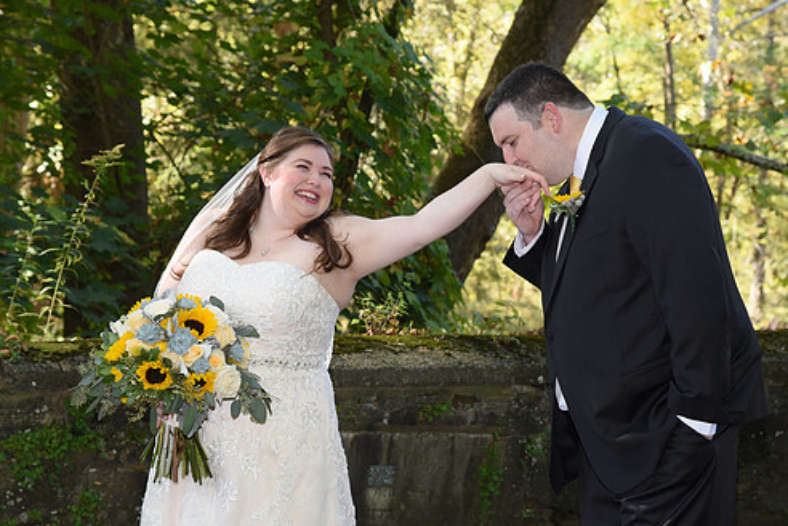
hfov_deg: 22.1
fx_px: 2014
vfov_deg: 14.9
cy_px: 273
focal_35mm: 92
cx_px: 442
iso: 640
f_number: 5.6
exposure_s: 1/200
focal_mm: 78
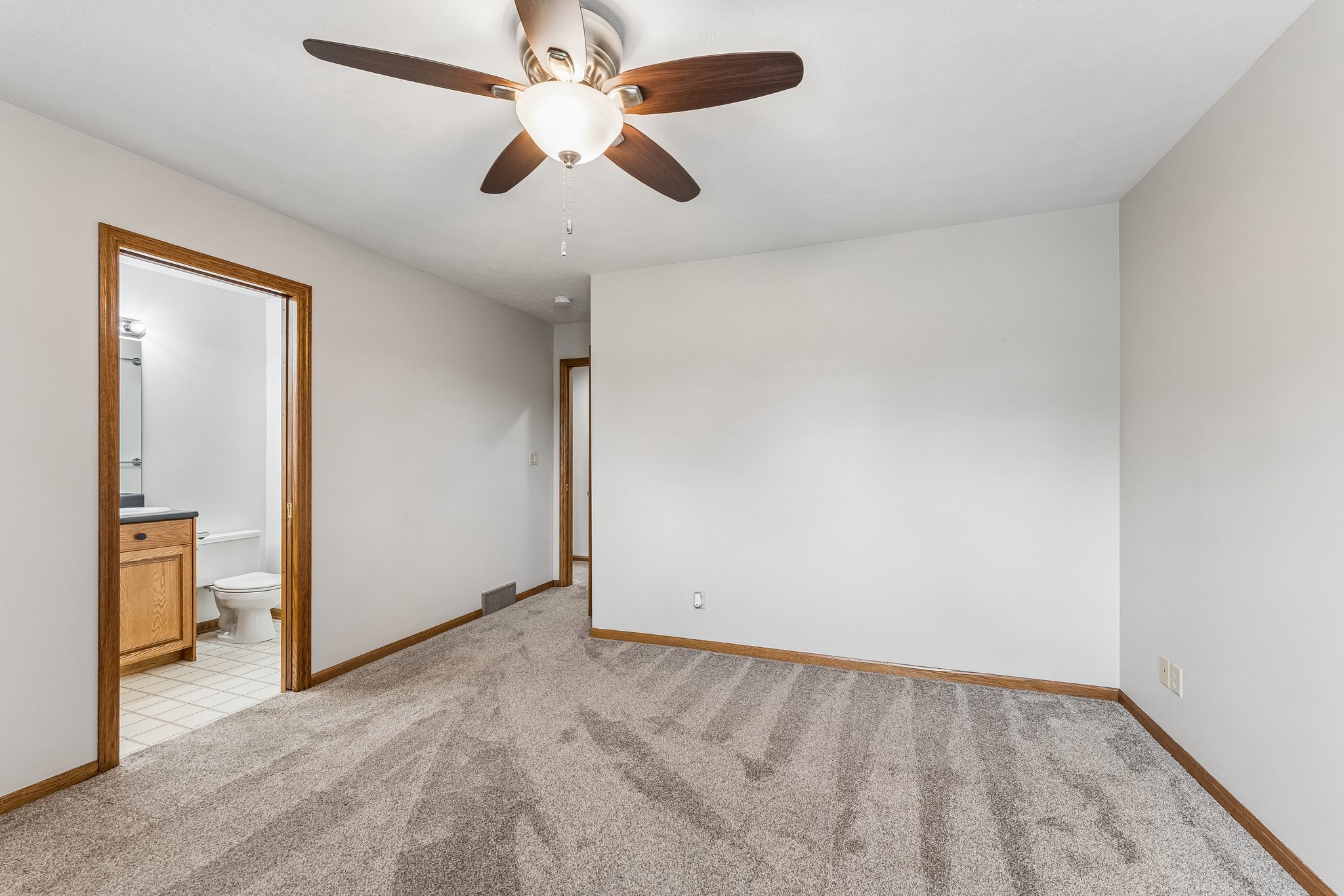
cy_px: 448
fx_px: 523
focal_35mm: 14
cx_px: 672
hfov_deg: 104.3
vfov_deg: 81.2
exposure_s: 1/10
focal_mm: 14
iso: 500
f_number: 6.3
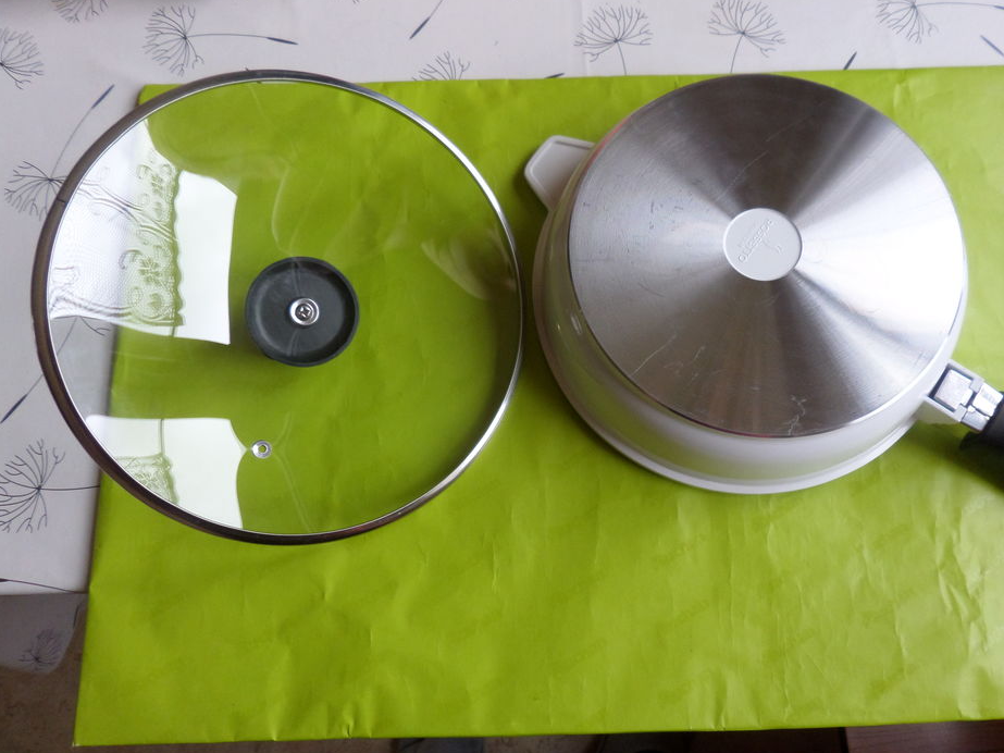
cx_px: 540
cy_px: 367
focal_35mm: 26
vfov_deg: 53.0
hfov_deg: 67.2
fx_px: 754
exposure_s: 1/30
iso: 160
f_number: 3.1
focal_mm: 4.3
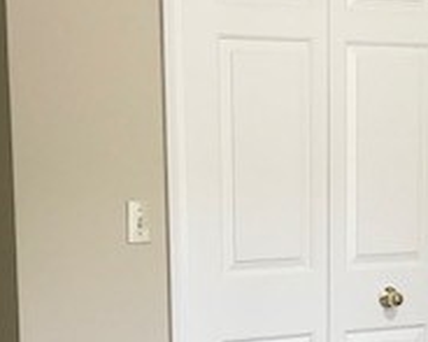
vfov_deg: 16.0
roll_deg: -0.6
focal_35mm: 95
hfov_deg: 19.8
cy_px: 309
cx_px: 393
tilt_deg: -8.3
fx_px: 1203
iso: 40
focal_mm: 3.99
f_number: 1.8
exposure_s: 1/20
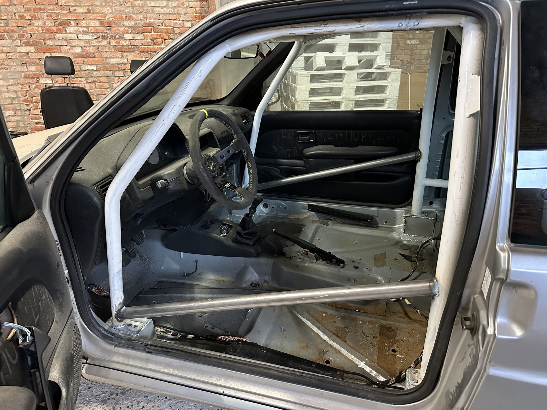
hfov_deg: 71.6
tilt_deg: -24.6
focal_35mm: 24
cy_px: 205
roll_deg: -0.2
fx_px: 379
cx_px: 274
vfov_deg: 56.8
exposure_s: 1/33
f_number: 1.78
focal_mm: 6.86
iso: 640
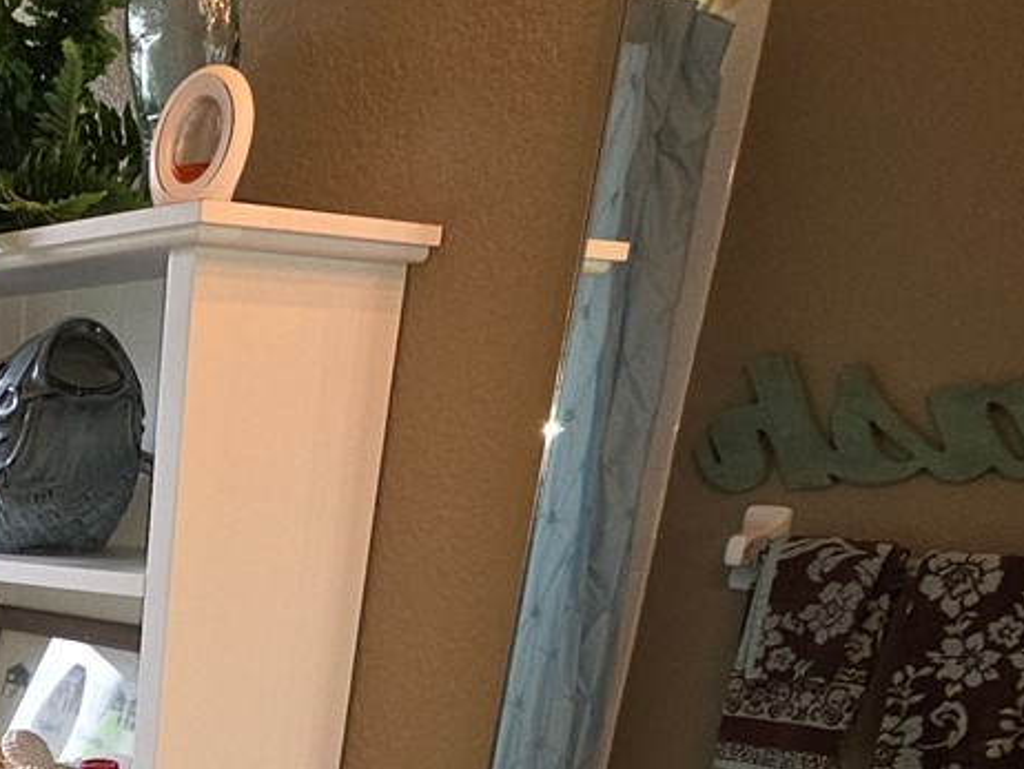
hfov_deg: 36.0
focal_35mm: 45
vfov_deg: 25.8
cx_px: -95
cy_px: 1088
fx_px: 1332
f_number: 1.9
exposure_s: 1/60
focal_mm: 2.2
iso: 100
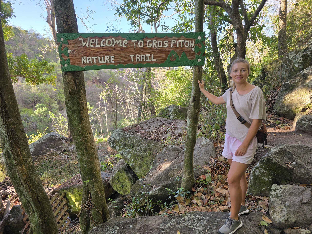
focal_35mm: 23
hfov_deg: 73.9
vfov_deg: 58.9
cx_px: 156
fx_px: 207
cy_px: 117
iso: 40
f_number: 1.7
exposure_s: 1/359
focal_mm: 6.3
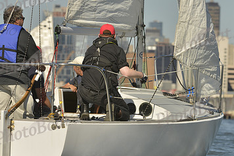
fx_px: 2118
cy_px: 85
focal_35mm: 326
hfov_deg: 6.3
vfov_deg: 4.2
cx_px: 122
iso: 200
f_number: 6.3
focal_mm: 200
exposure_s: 1/1250
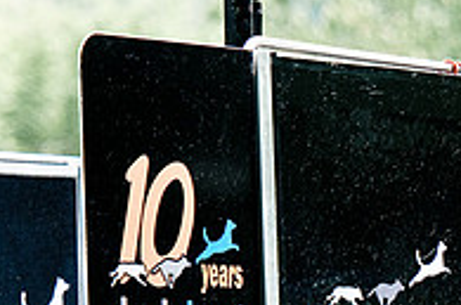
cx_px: 582
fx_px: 7709
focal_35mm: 603
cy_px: 266
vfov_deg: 2.3
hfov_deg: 3.4
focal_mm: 135
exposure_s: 1/2000
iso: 200
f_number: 2.8
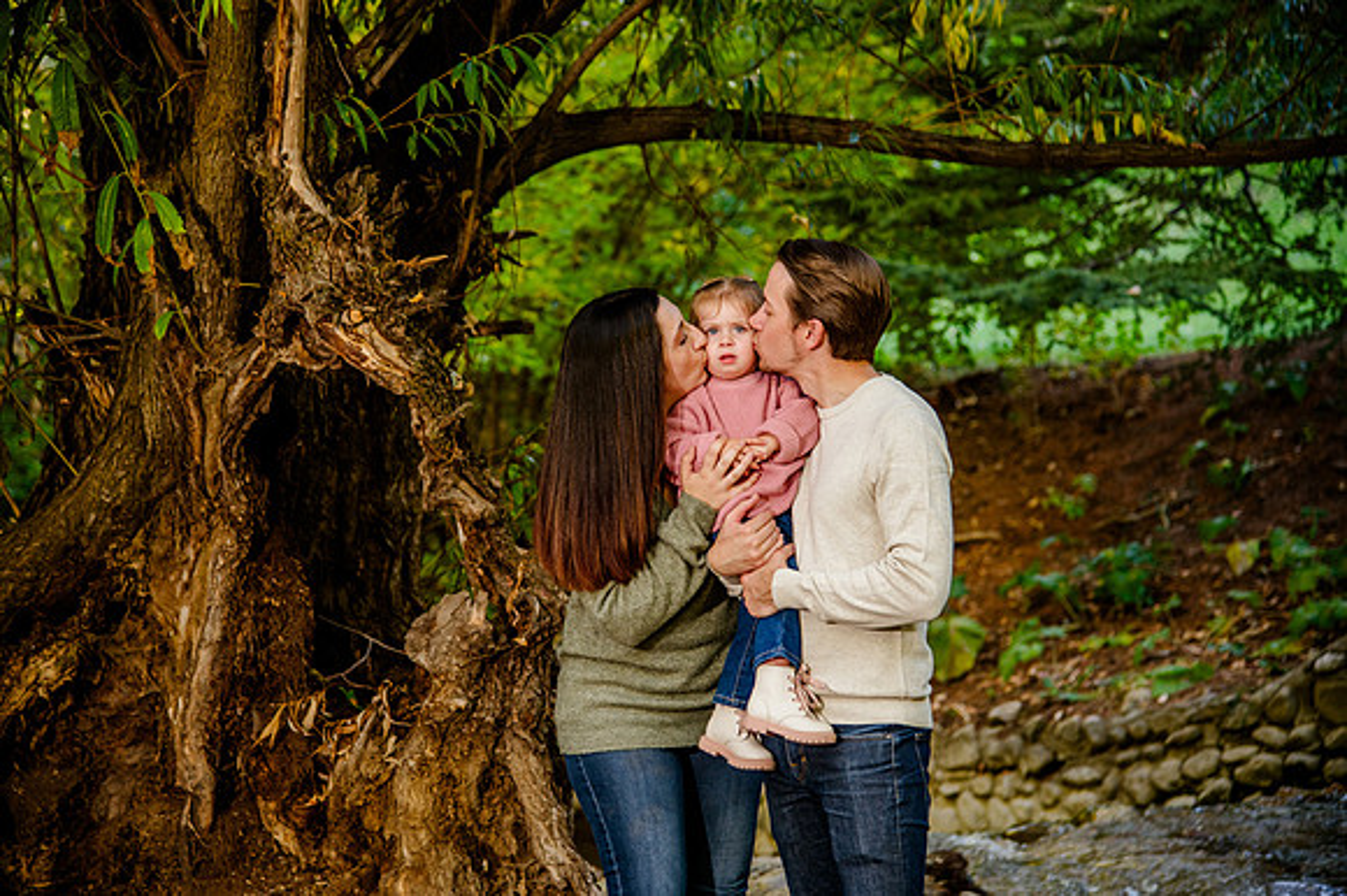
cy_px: 448
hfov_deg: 26.0
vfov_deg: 17.5
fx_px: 2917
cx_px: 674
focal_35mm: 78
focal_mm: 78
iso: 800
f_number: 4
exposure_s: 1/160
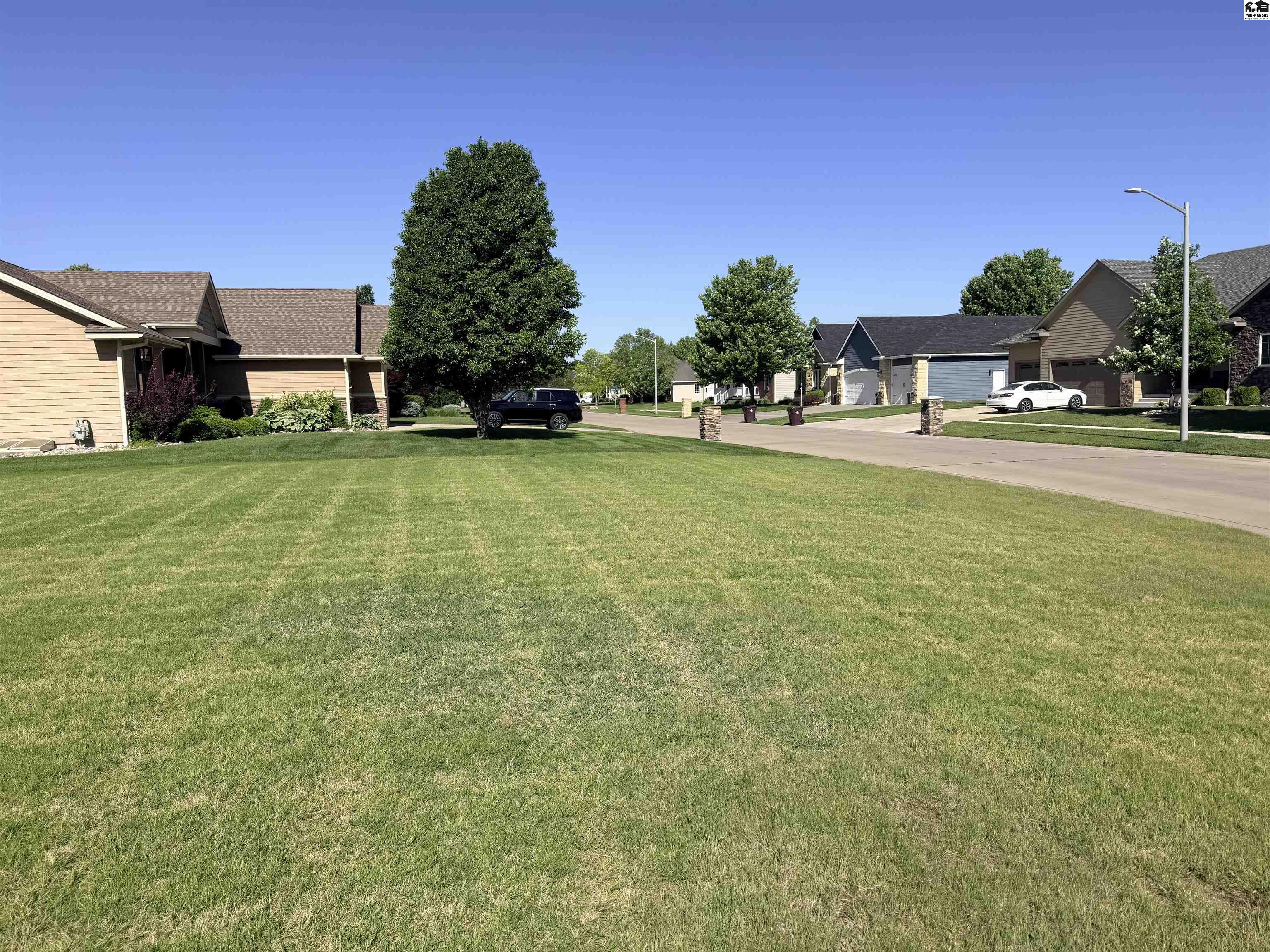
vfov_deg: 56.8
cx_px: 635
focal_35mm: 24
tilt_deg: -5.1
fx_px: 881
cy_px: 476
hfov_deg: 71.6
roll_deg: +1.5
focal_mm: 6.76
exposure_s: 1/5714
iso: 80
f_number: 1.78
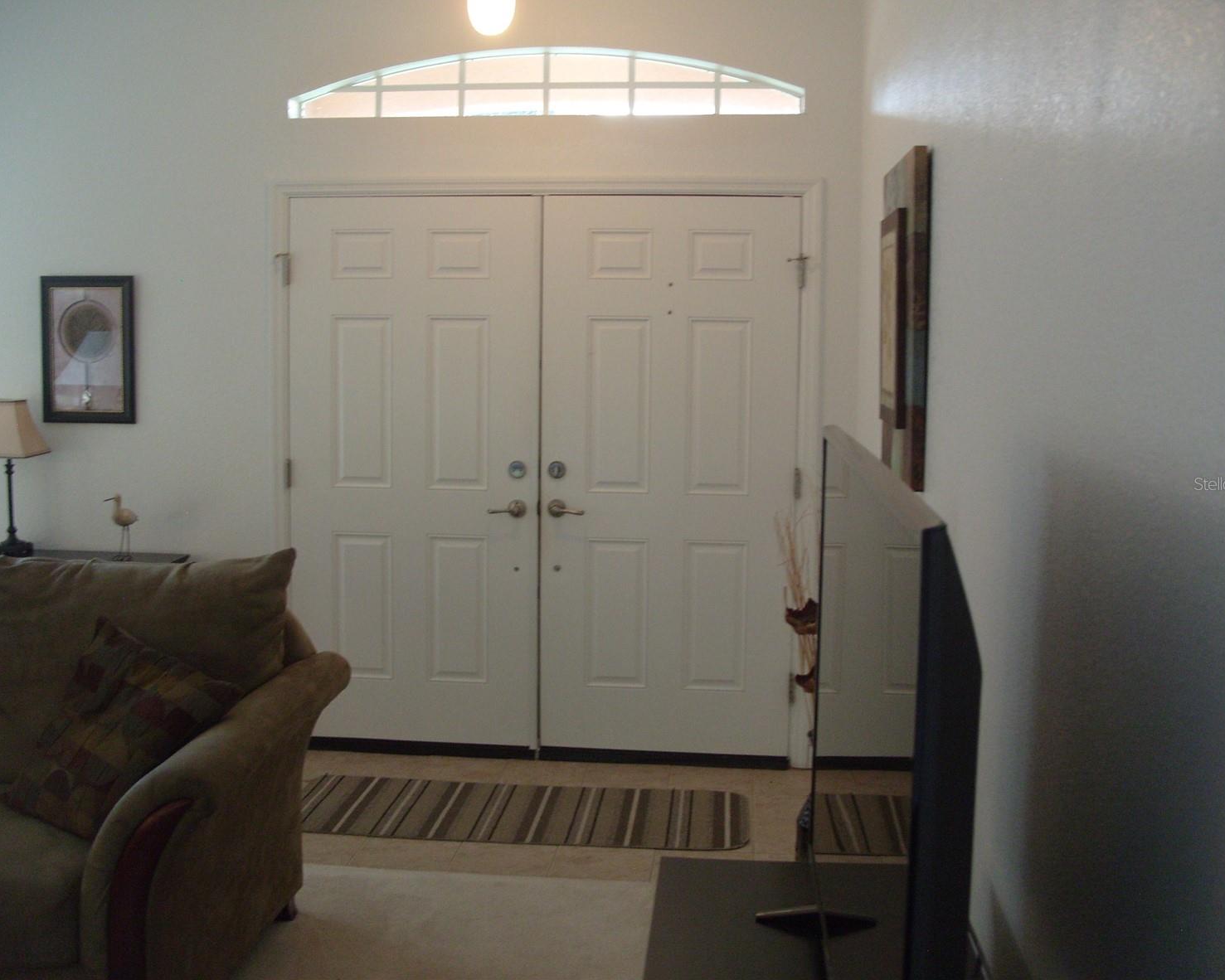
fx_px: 1342
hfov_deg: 49.1
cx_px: 609
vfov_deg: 40.1
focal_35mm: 37
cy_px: 483
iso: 200
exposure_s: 1/30
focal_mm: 7.8
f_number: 2.8
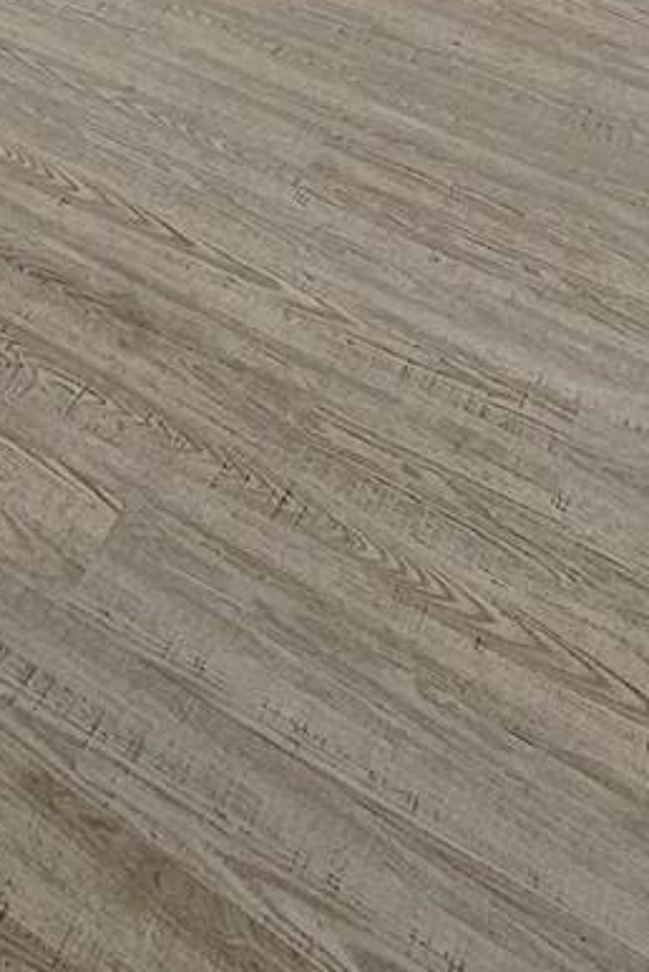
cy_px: -499
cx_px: -639
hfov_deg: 17.5
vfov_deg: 25.9
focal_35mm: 56
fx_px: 1512
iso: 64
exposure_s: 1/60
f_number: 2.2
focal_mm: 2.2
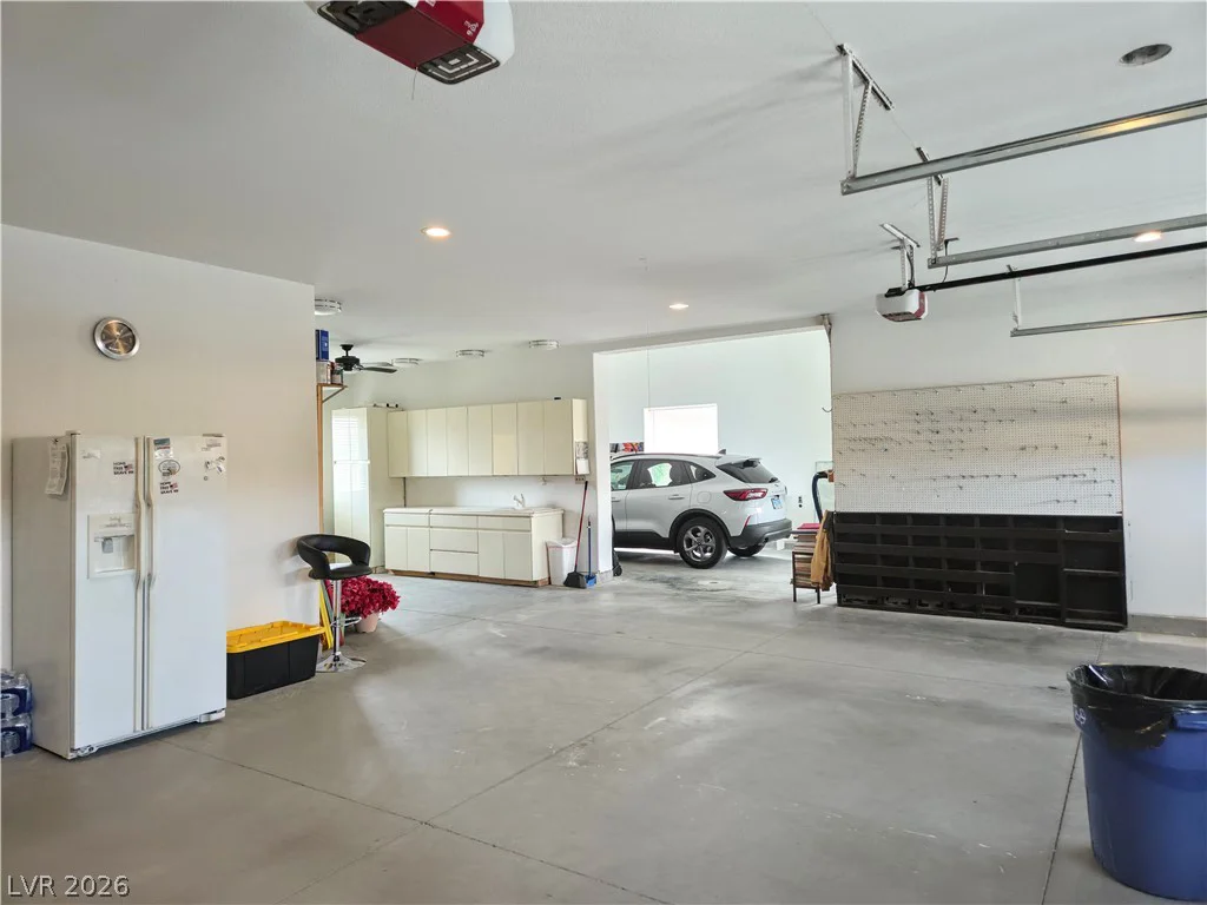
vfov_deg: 58.9
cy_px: 452
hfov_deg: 73.9
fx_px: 802
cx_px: 604
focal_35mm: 23
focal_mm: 5.4
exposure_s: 1/120
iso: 200
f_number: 1.8
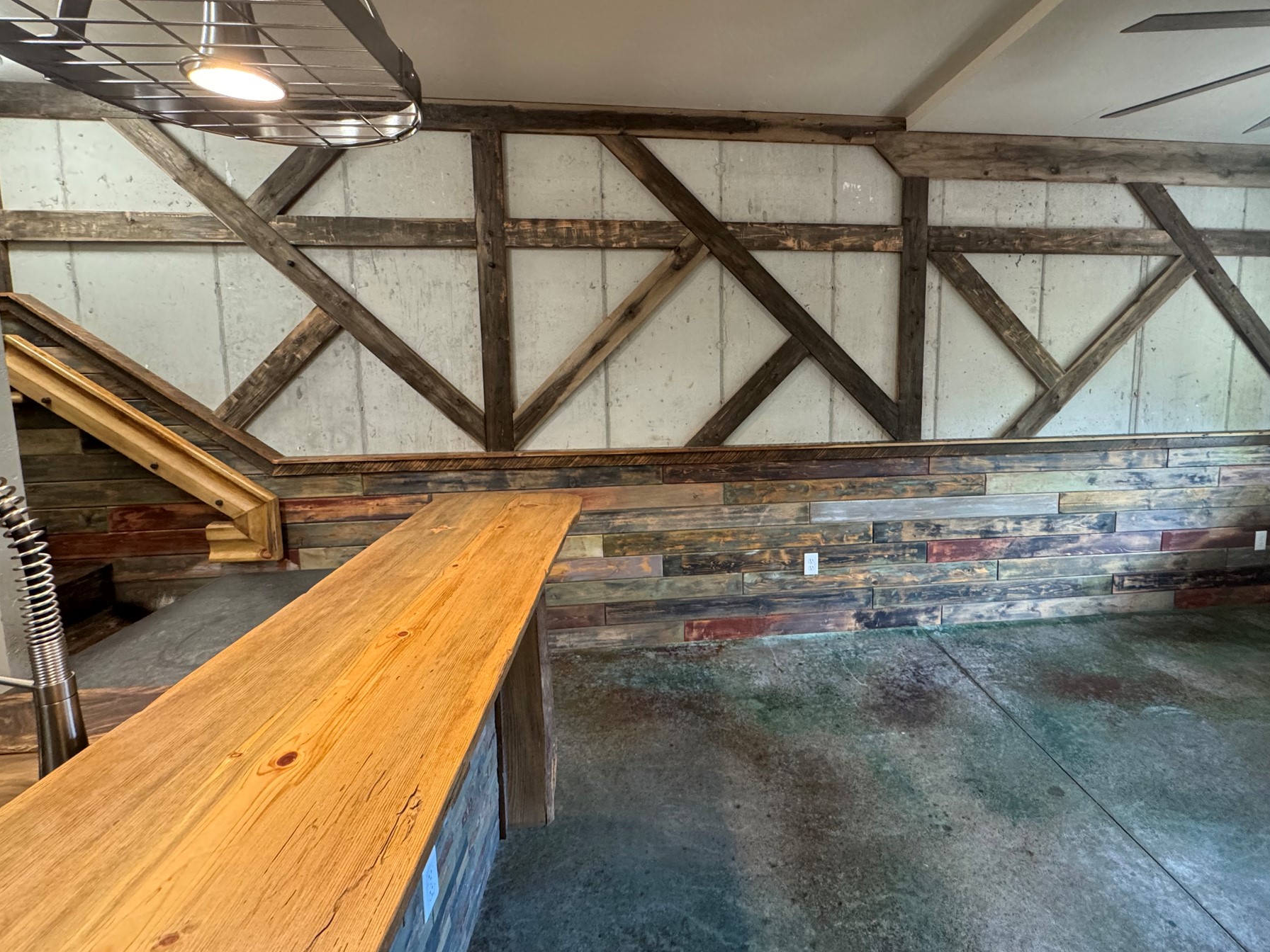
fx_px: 587
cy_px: 414
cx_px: 714
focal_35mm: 16
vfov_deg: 77.7
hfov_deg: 94.0
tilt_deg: -6.5
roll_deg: +1.0
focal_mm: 2.22
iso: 400
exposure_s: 1/60
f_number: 2.2
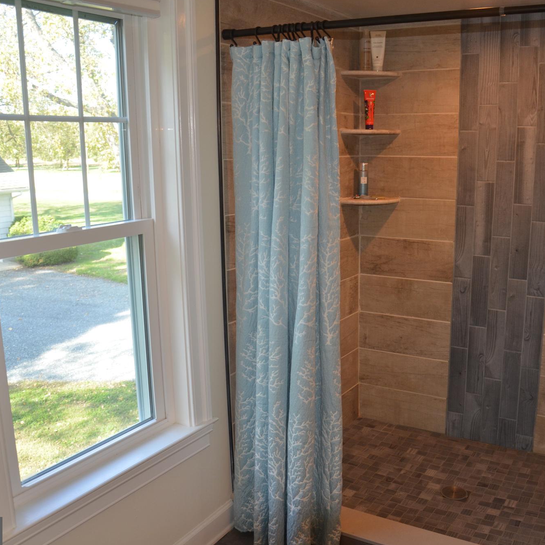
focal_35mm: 35
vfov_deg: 47.2
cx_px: 329
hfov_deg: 46.9
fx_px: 623
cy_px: 270
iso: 400
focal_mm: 18
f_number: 3.5
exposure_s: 1/100
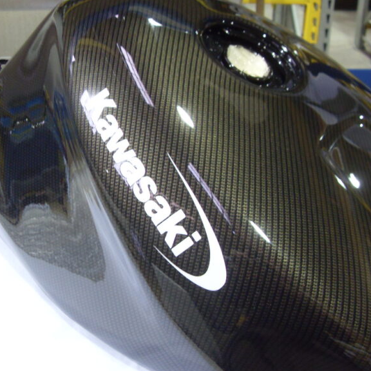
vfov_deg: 39.2
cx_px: 220
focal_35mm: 43
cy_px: 191
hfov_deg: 39.0
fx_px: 521
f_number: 2.8
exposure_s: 1/10
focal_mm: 6.3
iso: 200
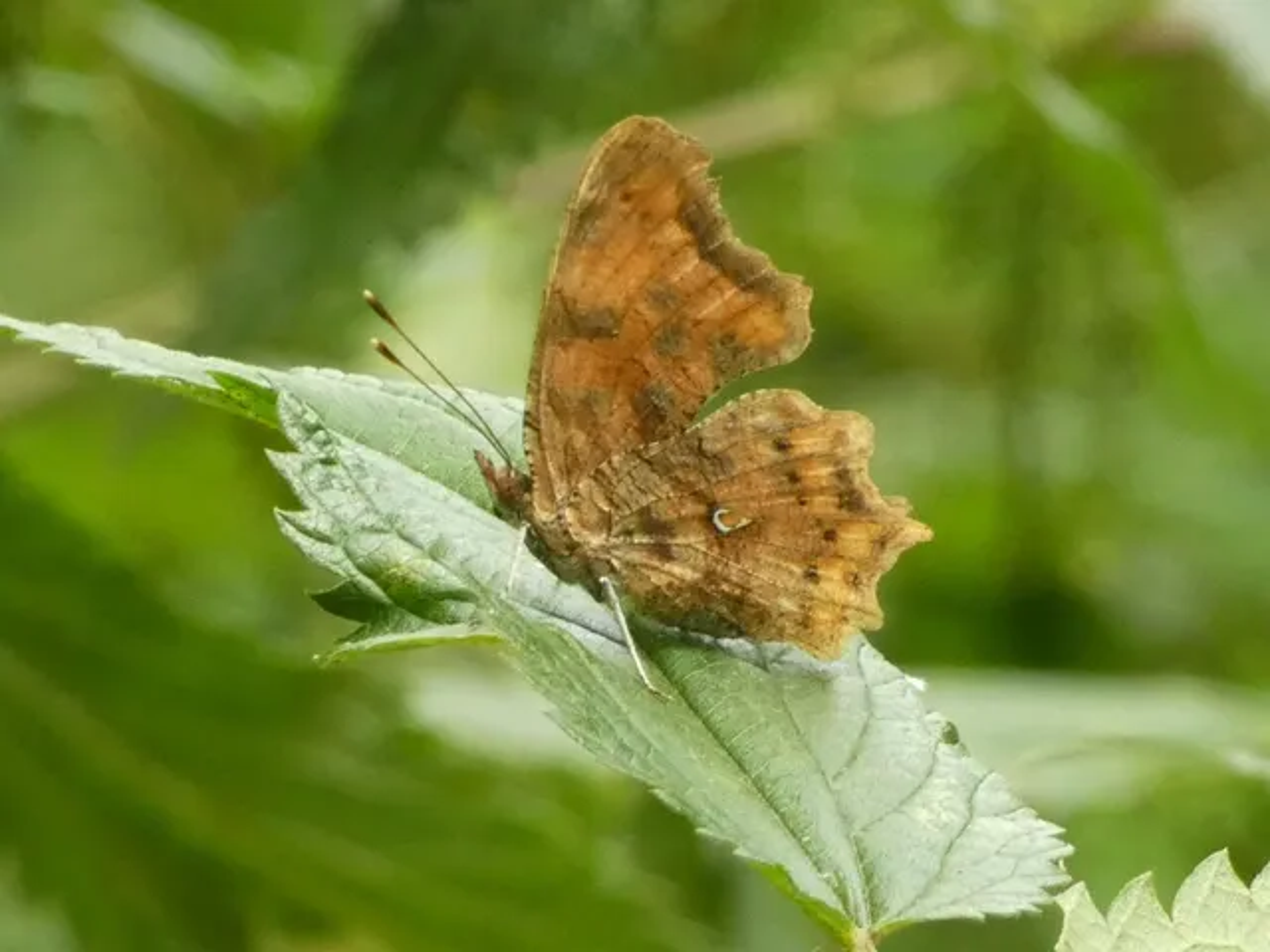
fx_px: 11337
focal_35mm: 309
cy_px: 476
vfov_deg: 4.8
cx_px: 635
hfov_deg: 6.4
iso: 400
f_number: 5.6
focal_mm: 55.4
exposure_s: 1/80
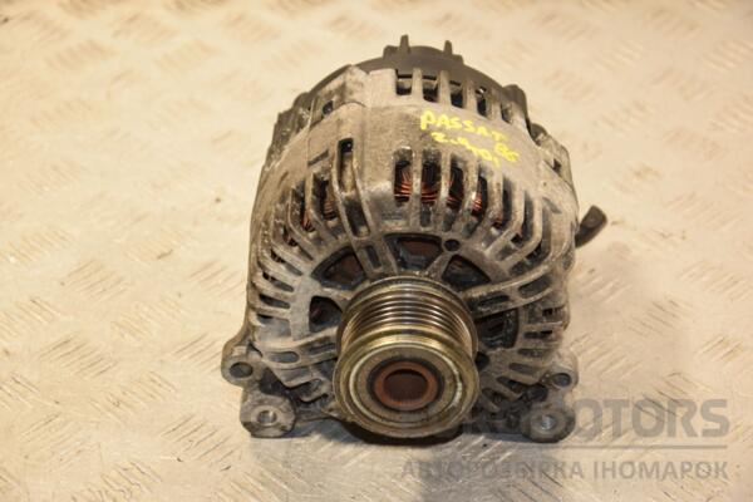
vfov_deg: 13.8
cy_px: 251
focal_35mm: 99
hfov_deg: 20.6
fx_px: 2071
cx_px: 376
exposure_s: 1/160
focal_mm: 66
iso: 800
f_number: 5.3
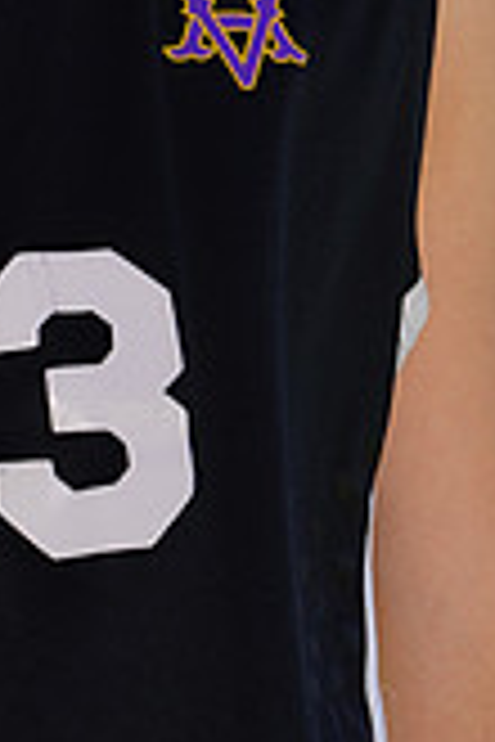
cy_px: -499
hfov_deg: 1.0
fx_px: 27718
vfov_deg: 1.5
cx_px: -173
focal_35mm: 1344
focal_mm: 382
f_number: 7.1
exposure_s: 1/200
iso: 64
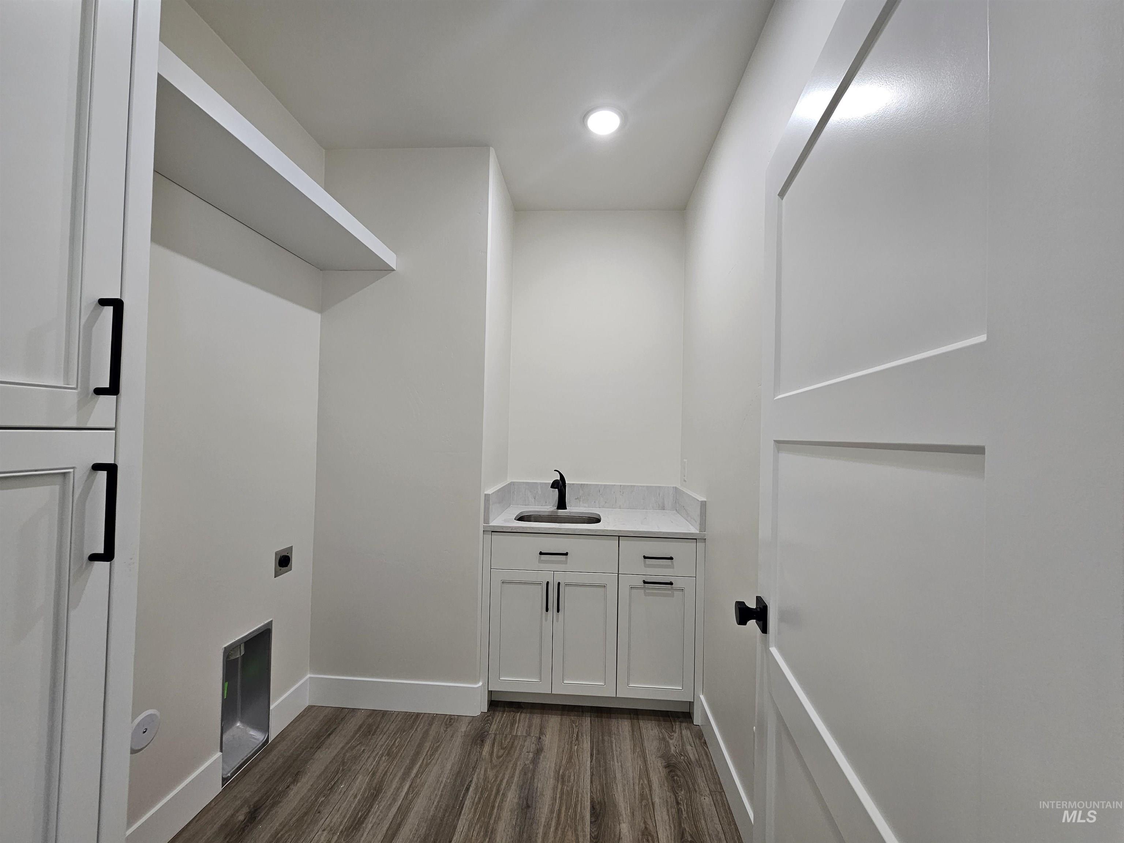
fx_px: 422
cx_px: 562
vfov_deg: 89.9
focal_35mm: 13
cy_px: 422
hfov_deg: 106.2
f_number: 2.2
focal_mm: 2.2
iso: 100
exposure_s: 1/60
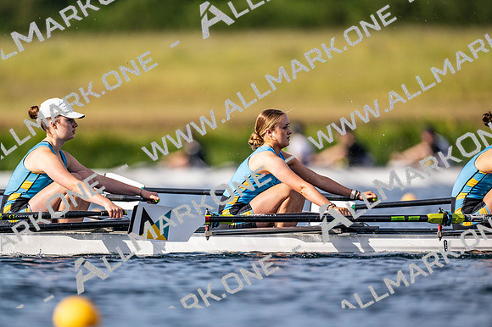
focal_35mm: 600
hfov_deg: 3.4
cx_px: 246
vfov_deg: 2.3
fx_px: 8197
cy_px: 164
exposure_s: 1/2500
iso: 250
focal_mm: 600
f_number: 4
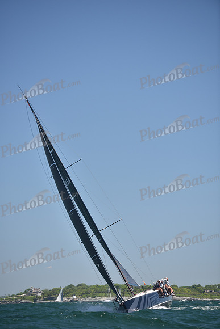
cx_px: 110
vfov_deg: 13.7
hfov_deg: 9.2
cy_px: 164
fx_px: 1374
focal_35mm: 150
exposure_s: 1/1000
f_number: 3.2
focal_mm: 150
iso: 200
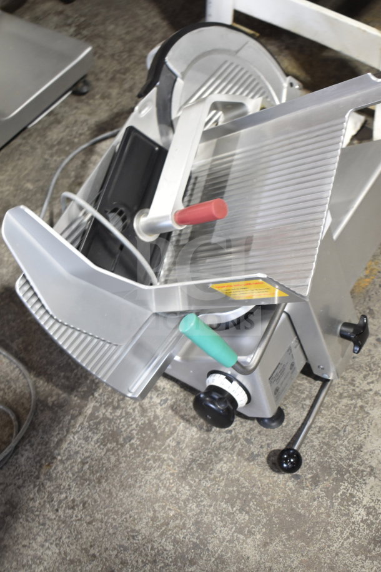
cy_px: 286
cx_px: 190
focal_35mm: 48
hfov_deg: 28.1
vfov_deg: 41.1
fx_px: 762
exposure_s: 1/50
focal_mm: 32
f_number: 4.5
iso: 720
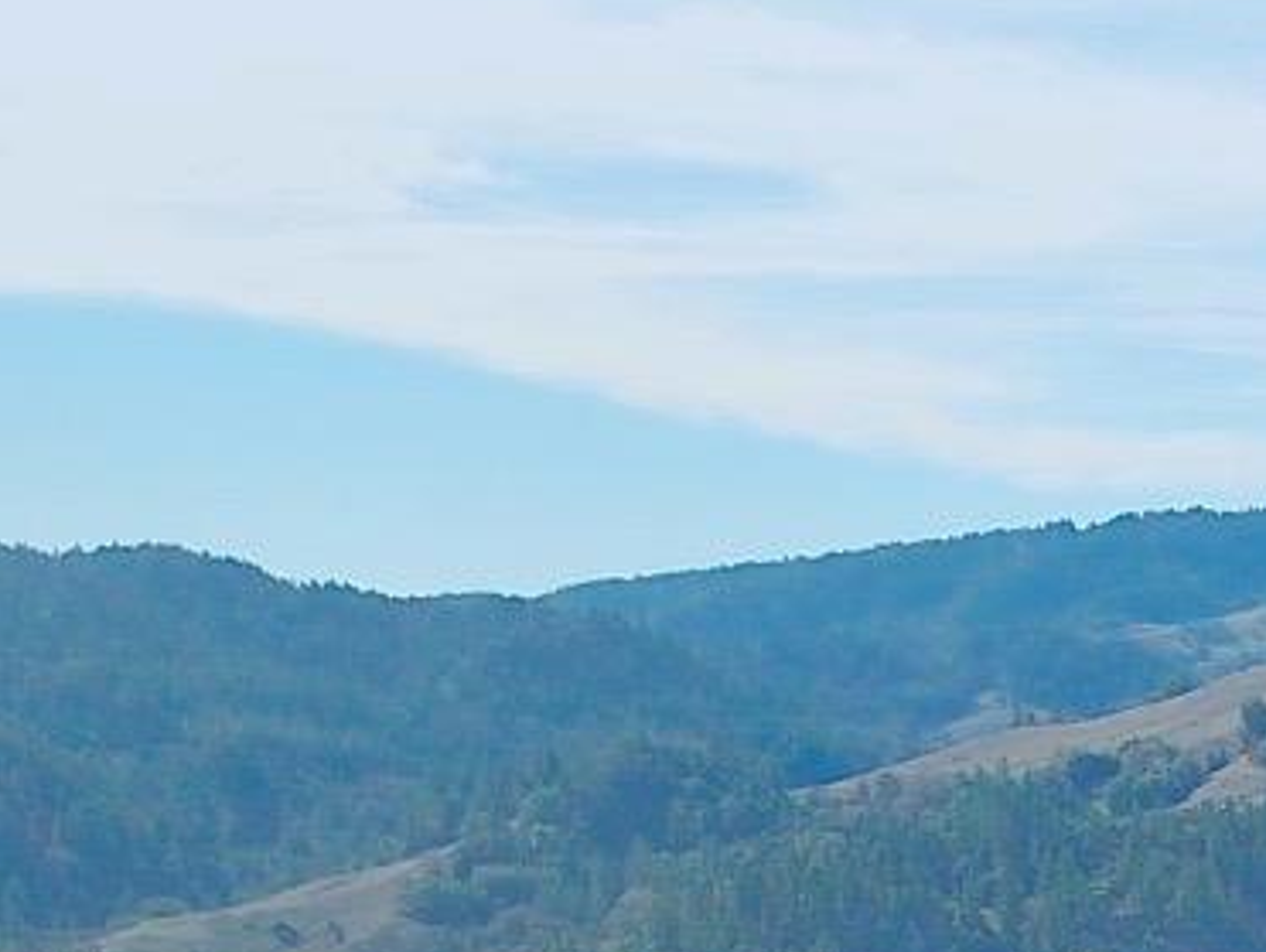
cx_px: 2283
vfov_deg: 13.2
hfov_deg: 15.9
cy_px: 1503
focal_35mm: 105
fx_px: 3844
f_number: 2.2
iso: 100
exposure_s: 1/1330
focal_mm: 4.73
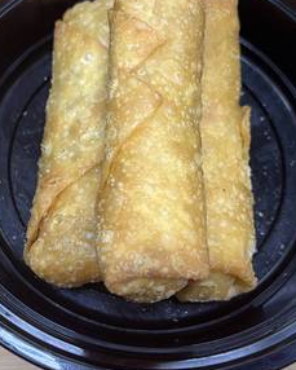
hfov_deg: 29.1
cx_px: 112
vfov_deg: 36.0
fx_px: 569
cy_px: 184
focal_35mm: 52
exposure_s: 1/60
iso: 80
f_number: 1.5
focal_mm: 5.7
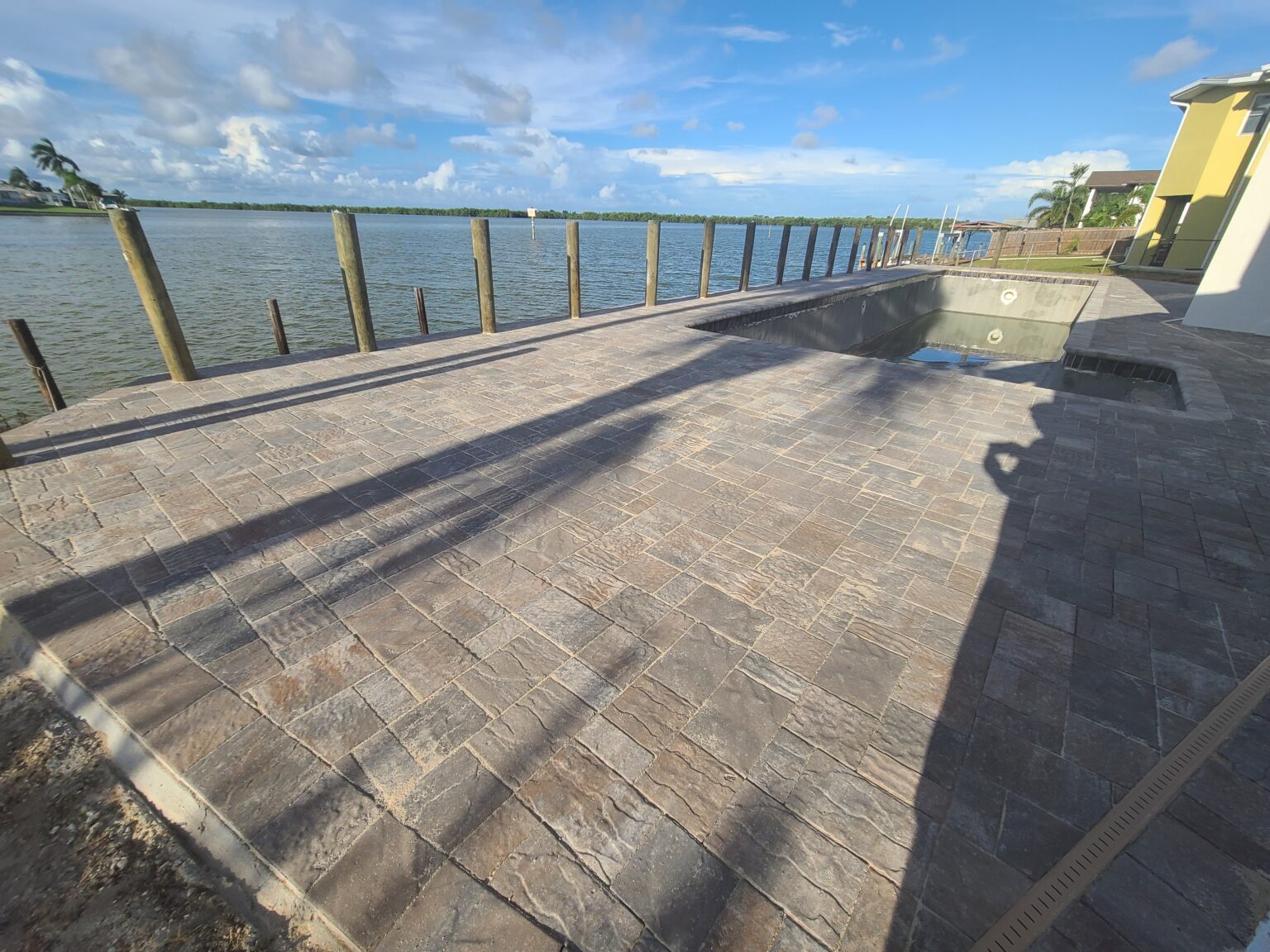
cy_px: 476
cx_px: 635
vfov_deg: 89.9
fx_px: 477
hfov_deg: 106.2
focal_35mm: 13
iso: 64
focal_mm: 2.2
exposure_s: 1/1525
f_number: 2.2
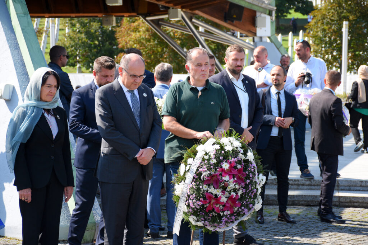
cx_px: 184
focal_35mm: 105
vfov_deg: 13.0
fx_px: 1073
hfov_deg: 19.5
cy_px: 122
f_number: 5
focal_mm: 70
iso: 400
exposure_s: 1/640
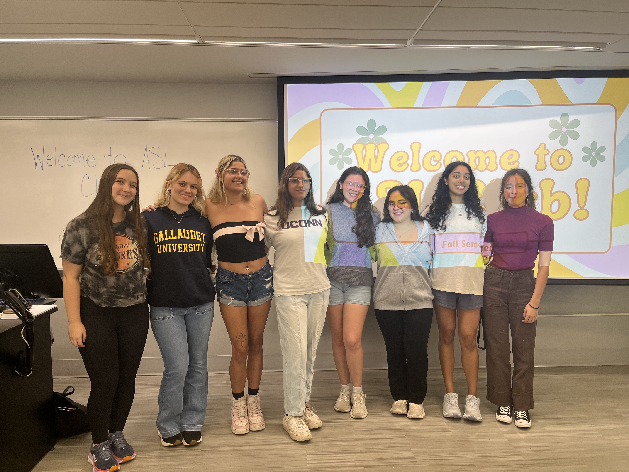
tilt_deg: -4.4
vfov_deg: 53.1
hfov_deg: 67.3
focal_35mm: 26
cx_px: 314
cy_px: 236
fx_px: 472
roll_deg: +1.0
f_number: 1.6
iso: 64
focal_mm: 5.1
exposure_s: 1/120
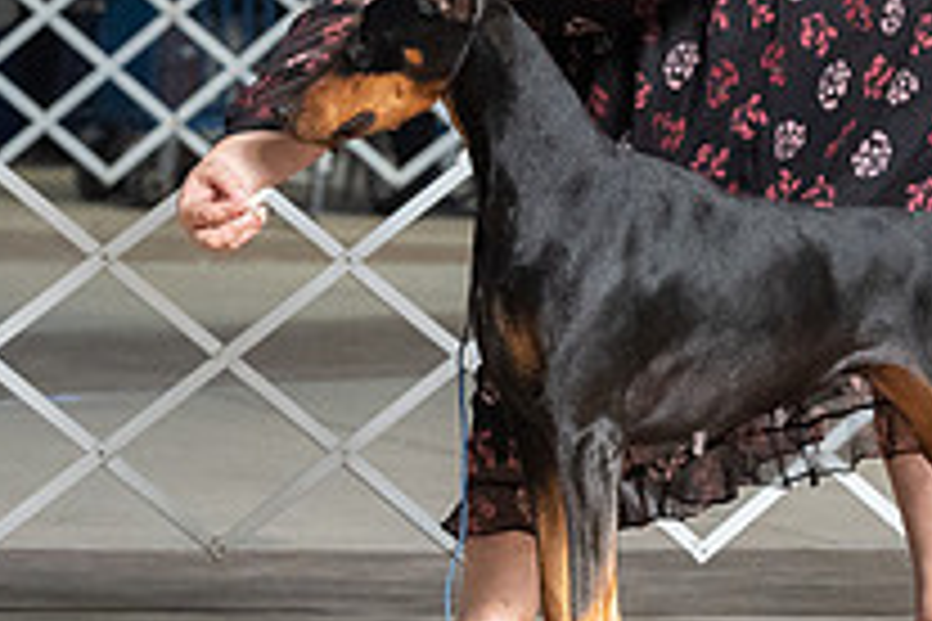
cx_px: 556
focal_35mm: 411
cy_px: -4
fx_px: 10640
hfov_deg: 5.0
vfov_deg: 3.3
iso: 6400
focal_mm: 126
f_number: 5
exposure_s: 1/400
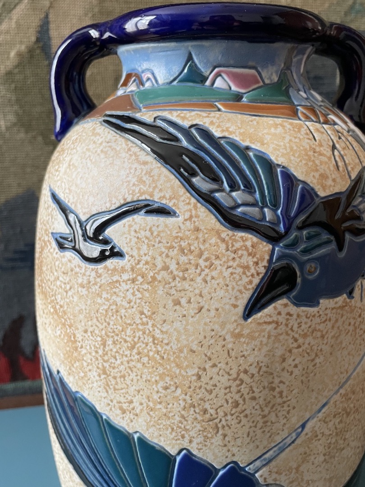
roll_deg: -1.8
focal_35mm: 26
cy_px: 244
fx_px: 366
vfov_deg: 67.3
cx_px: 182
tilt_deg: -14.9
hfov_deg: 53.1
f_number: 1.6
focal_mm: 4.2
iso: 160
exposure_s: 1/60
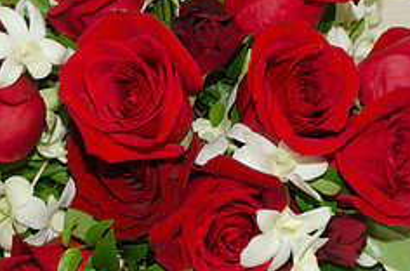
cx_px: 113
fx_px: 2181
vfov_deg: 7.1
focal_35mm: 192
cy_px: 132
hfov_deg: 10.7
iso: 100
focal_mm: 52
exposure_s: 1/60
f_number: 5
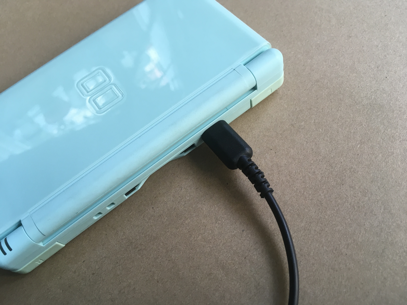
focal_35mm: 29
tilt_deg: -64.1
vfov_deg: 48.2
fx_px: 341
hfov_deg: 61.7
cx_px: 204
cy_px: 152
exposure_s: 1/30
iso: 40
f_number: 2.2
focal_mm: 4.15
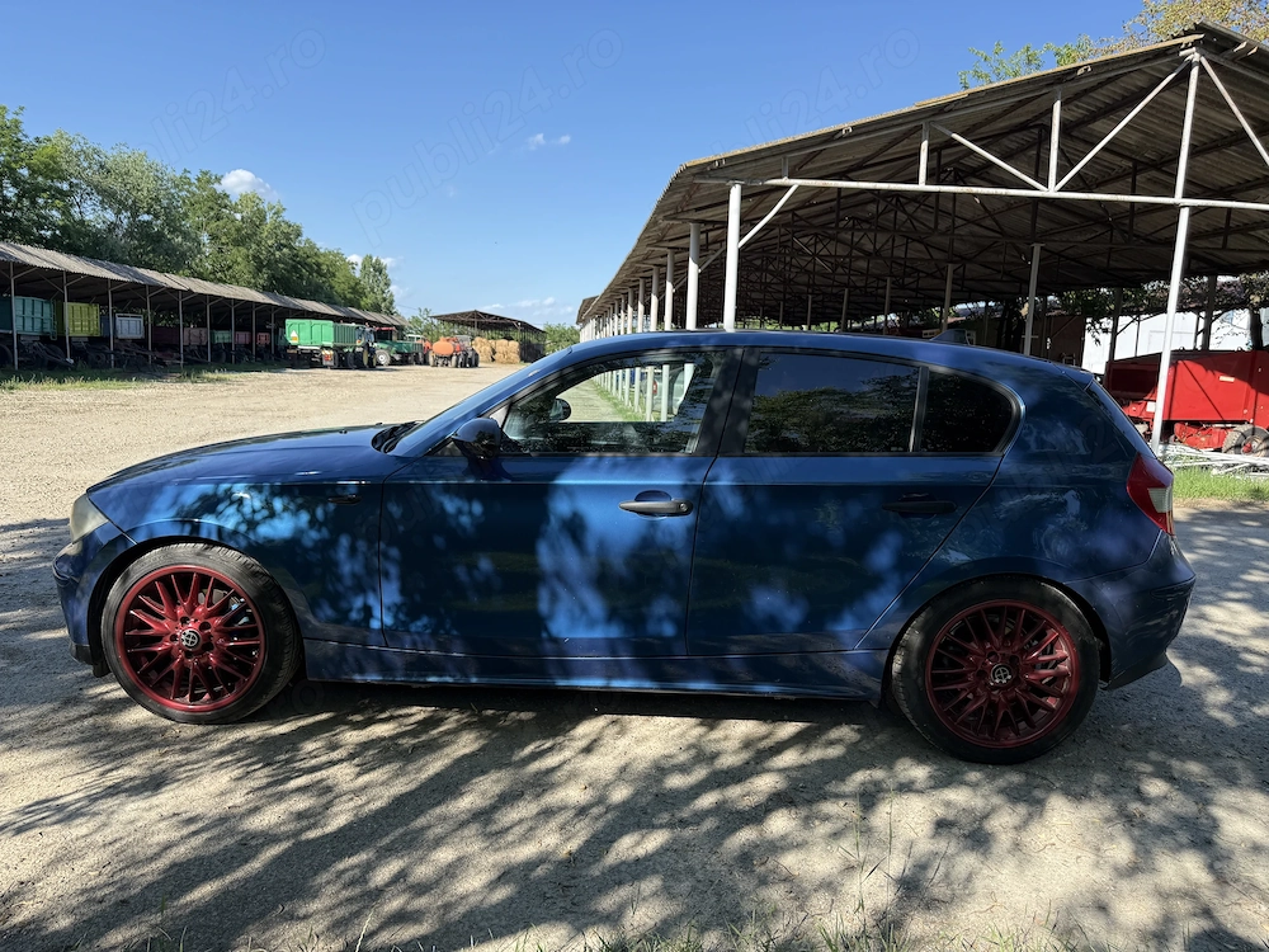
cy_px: 476
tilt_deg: -6.7
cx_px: 634
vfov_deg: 56.8
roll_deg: -2.0
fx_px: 880
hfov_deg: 71.6
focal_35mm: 24
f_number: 1.78
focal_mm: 6.76
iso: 80
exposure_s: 1/1855
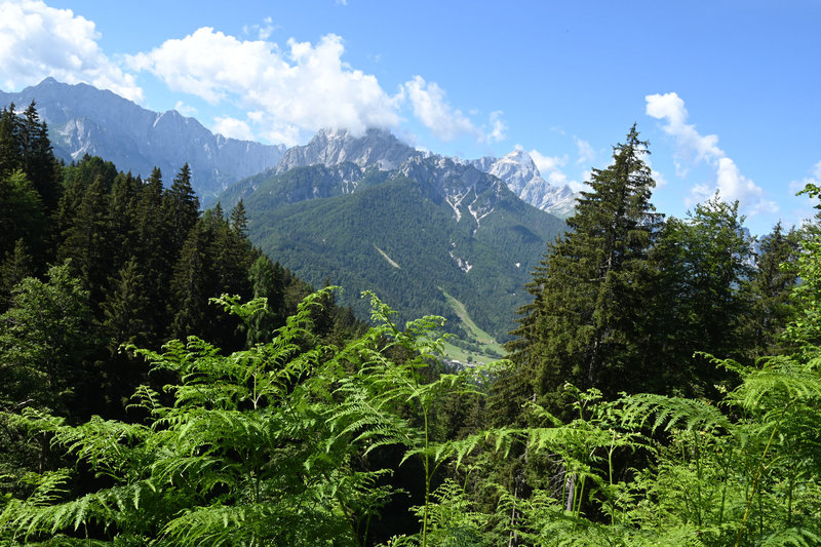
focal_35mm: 28
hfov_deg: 65.5
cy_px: 274
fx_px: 638
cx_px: 410
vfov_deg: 46.4
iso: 200
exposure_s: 1/30
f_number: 22
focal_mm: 28
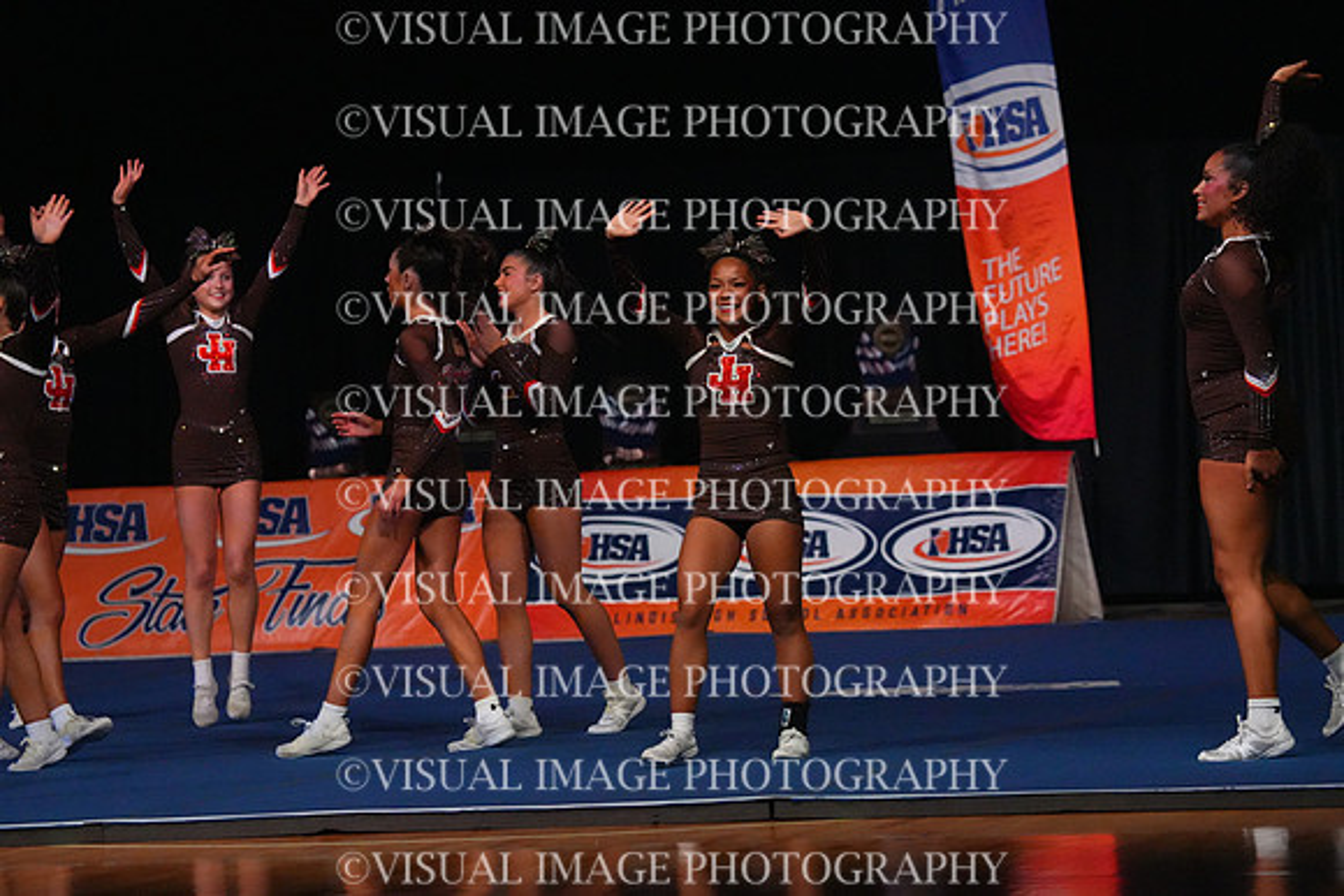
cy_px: 448
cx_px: 672
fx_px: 6721
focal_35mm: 180
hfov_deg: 11.4
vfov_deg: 7.6
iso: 16000
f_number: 5.6
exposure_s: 1/1250
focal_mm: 180
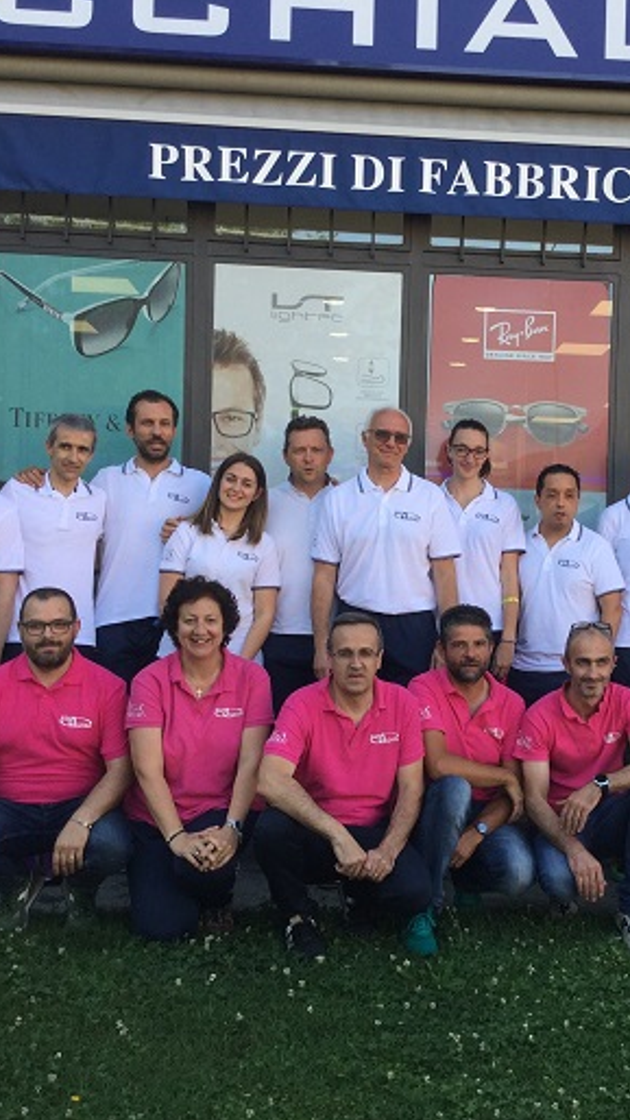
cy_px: 561
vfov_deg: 44.6
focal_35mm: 46
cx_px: 473
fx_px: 1367
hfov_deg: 25.6
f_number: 2.4
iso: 25
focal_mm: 3.3
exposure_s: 1/160
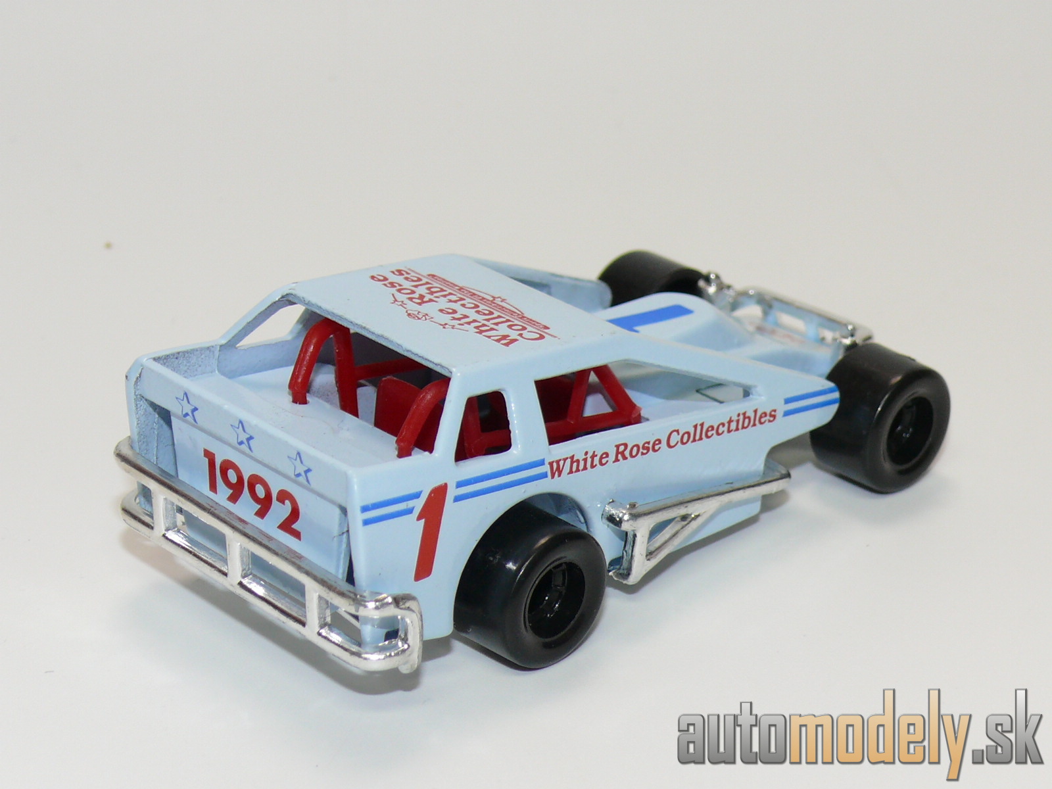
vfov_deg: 14.4
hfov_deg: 19.1
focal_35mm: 103
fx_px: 3130
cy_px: 394
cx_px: 526
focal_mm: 13.6
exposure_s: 1/30
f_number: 4
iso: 100
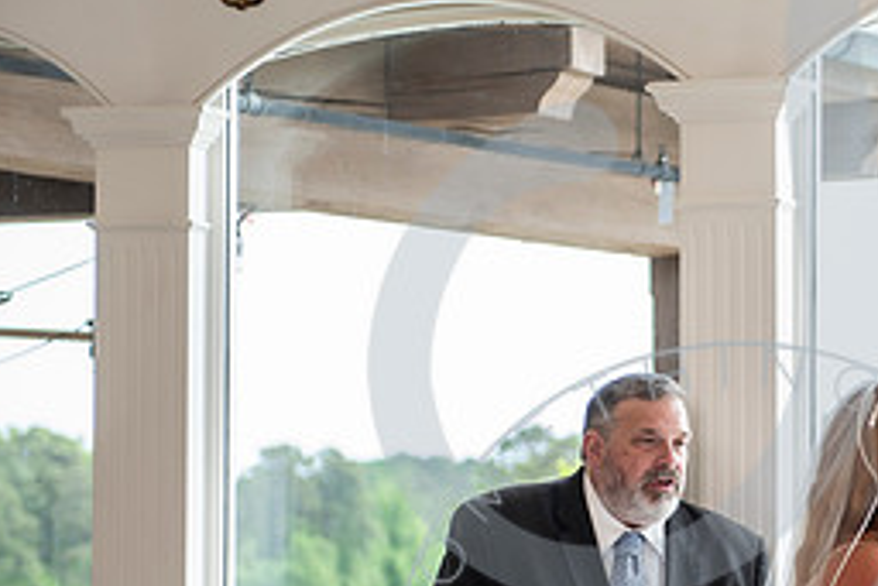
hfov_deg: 12.4
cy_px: 406
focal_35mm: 164
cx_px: 912
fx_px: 4002
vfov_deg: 8.4
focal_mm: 70
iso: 200
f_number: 2.8
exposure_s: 1/160
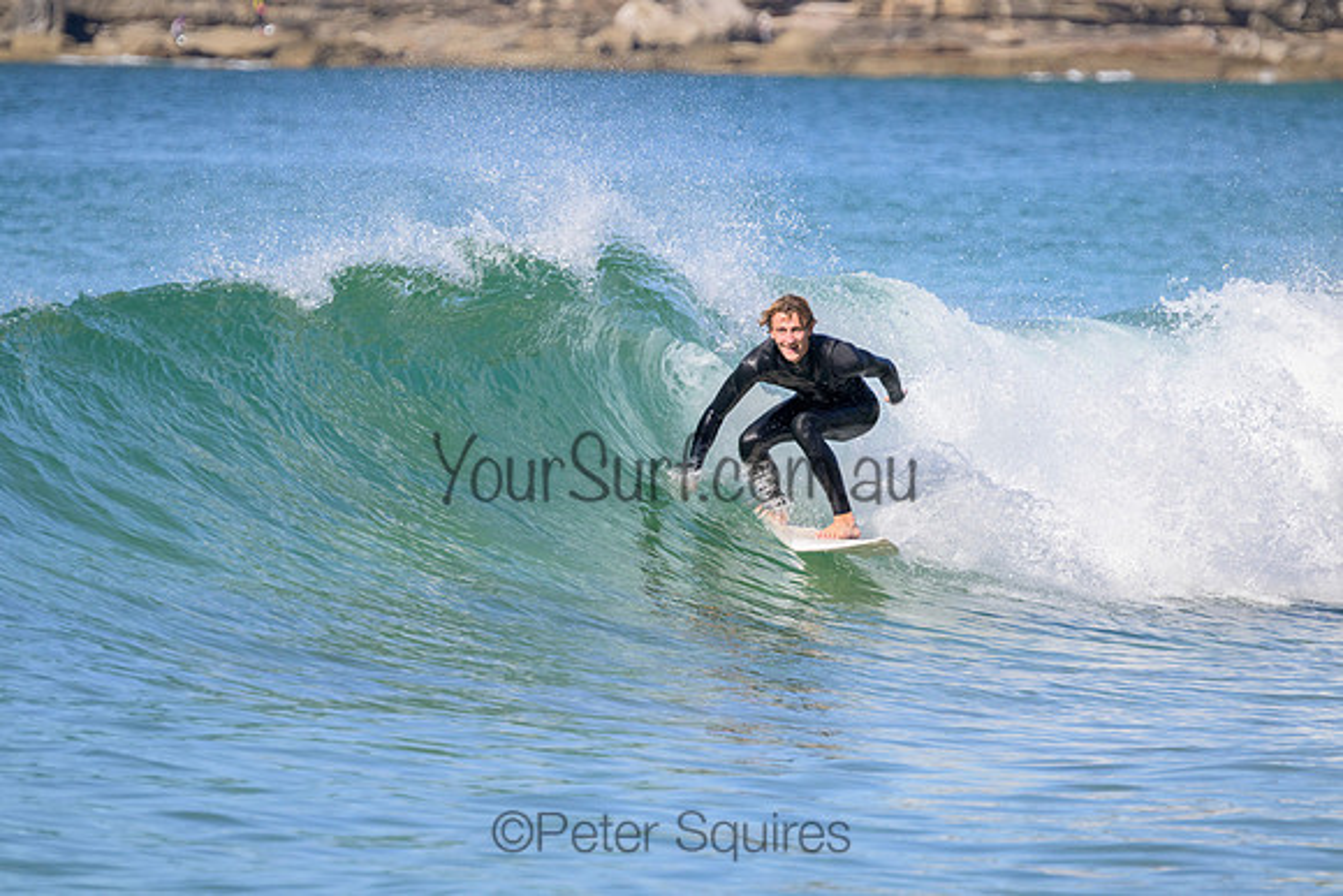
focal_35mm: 610
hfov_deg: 3.4
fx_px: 22761
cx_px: 672
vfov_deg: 2.3
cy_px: 448
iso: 1250
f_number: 11
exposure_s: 1/2000
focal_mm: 610
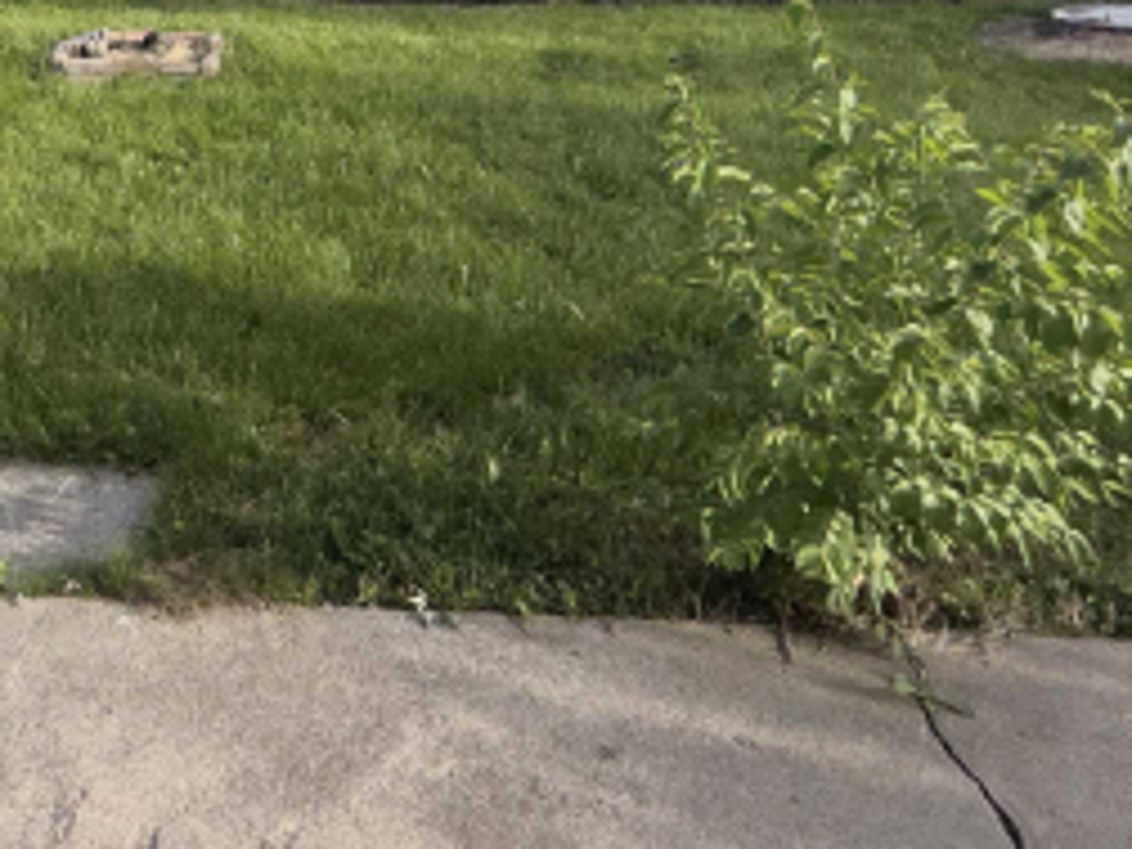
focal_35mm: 37
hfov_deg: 47.8
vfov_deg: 35.6
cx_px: 254
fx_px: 1210
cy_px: 36
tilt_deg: -11.4
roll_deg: -0.1
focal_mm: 2.22
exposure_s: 1/686
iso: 16
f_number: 2.2
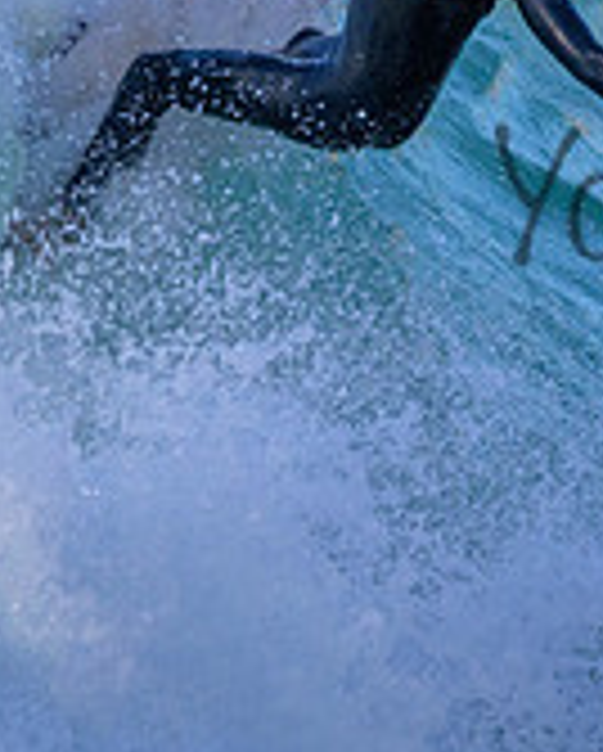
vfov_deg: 1.4
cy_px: 155
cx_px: 958
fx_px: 30484
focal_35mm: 1369
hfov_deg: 1.1
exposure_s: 1/2000
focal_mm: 420
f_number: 10
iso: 2000
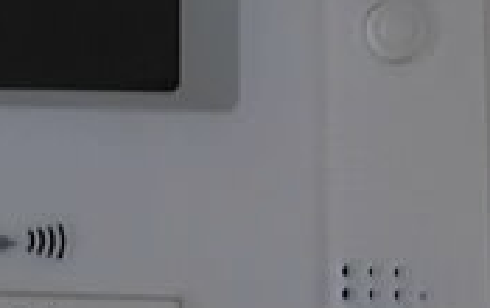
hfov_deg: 22.3
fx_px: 1164
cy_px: 81
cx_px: -70
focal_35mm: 87
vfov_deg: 15.0
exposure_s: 1/30
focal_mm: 4.3
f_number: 3.1
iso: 400
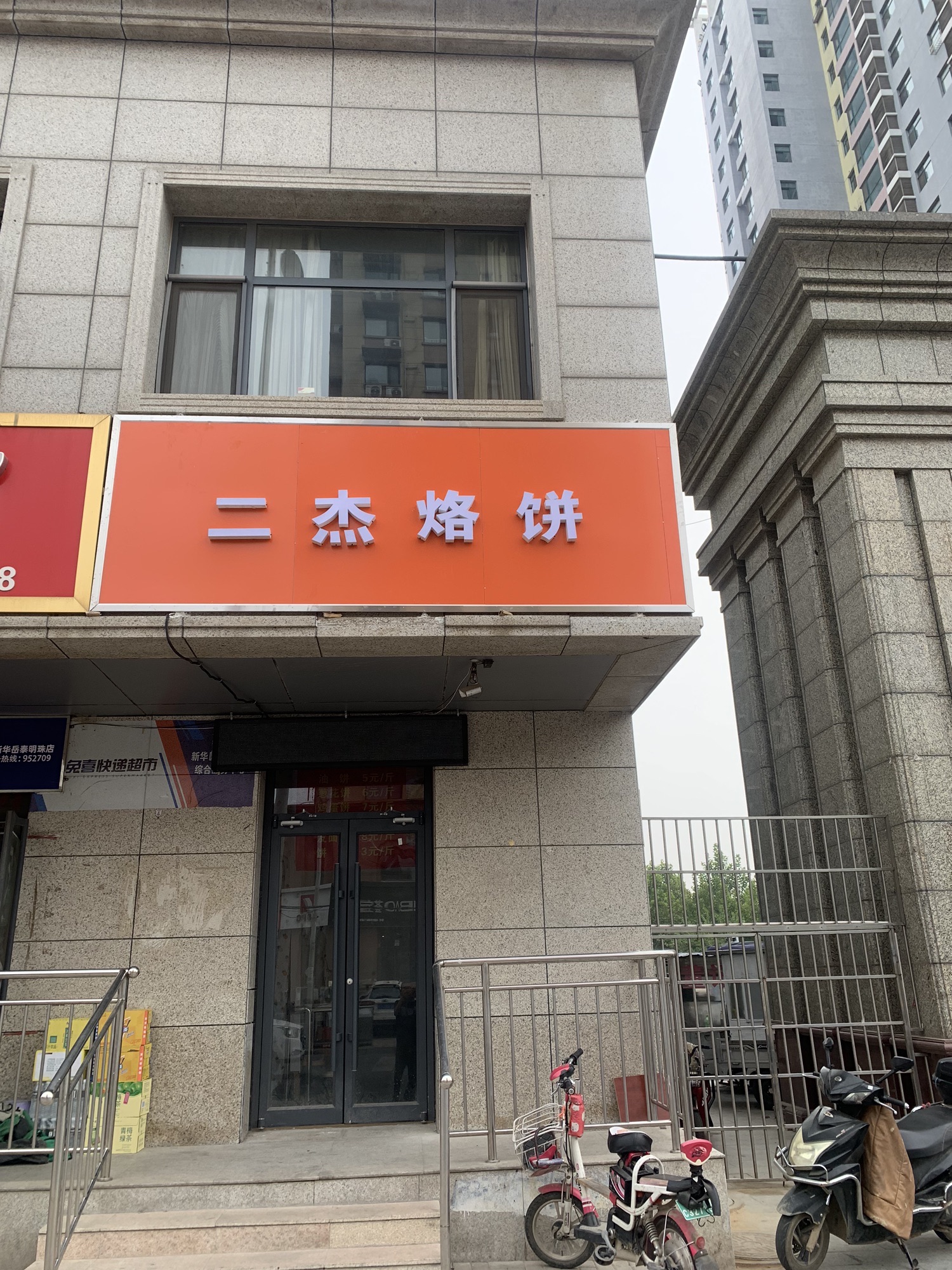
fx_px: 953
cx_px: 476
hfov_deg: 53.1
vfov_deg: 67.3
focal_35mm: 26
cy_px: 635
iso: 25
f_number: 1.8
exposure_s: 1/455
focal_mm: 4.25
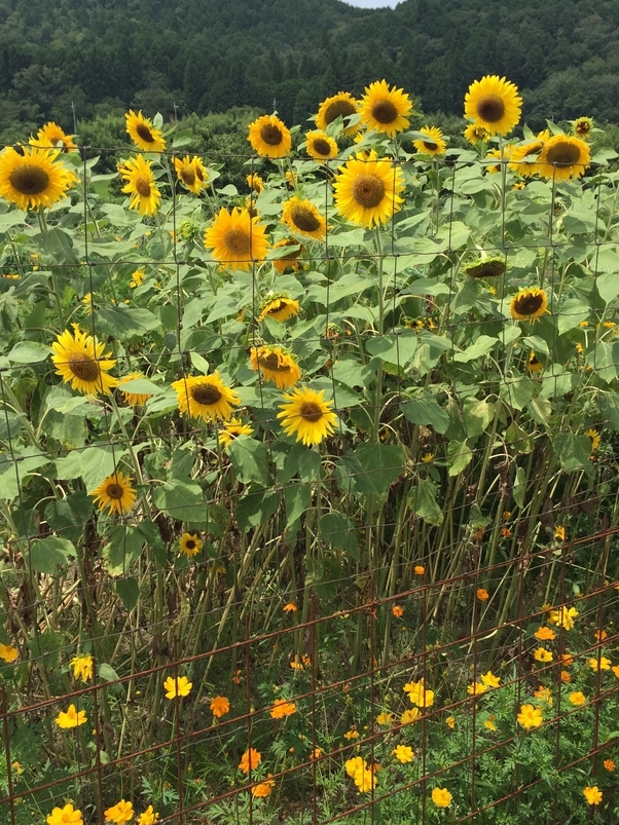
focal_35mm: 37
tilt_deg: -17.4
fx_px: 882
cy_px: 424
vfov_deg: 50.1
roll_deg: +1.9
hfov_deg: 38.7
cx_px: 302
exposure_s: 1/1464
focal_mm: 4.15
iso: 32
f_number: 2.2
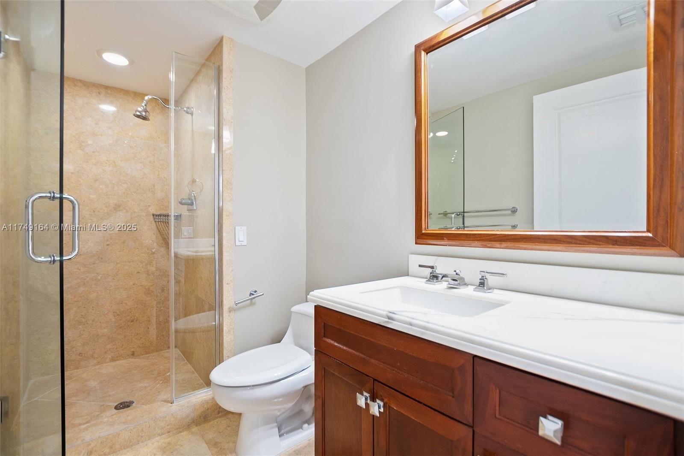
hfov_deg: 100.4
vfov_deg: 77.3
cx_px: 342
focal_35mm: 15
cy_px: 228
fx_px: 285
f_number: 3.5
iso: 360
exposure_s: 1/15
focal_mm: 10
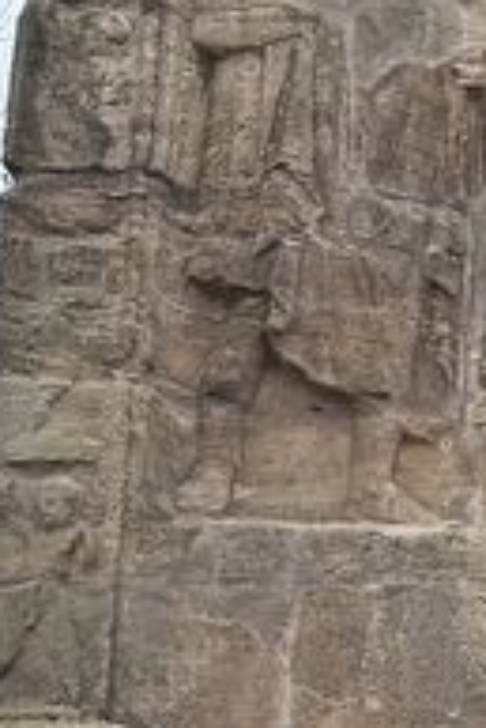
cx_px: 633
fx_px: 4184
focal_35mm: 207
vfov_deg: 9.9
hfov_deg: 6.6
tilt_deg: +35.1
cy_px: 290
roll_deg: -1.1
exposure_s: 1/785
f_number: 1.78
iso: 64
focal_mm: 6.86
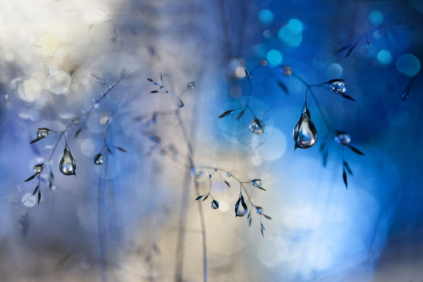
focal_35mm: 60
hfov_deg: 33.4
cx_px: 212
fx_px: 705
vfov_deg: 22.6
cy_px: 141
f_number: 6.3
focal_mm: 60
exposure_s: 1/60
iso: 220
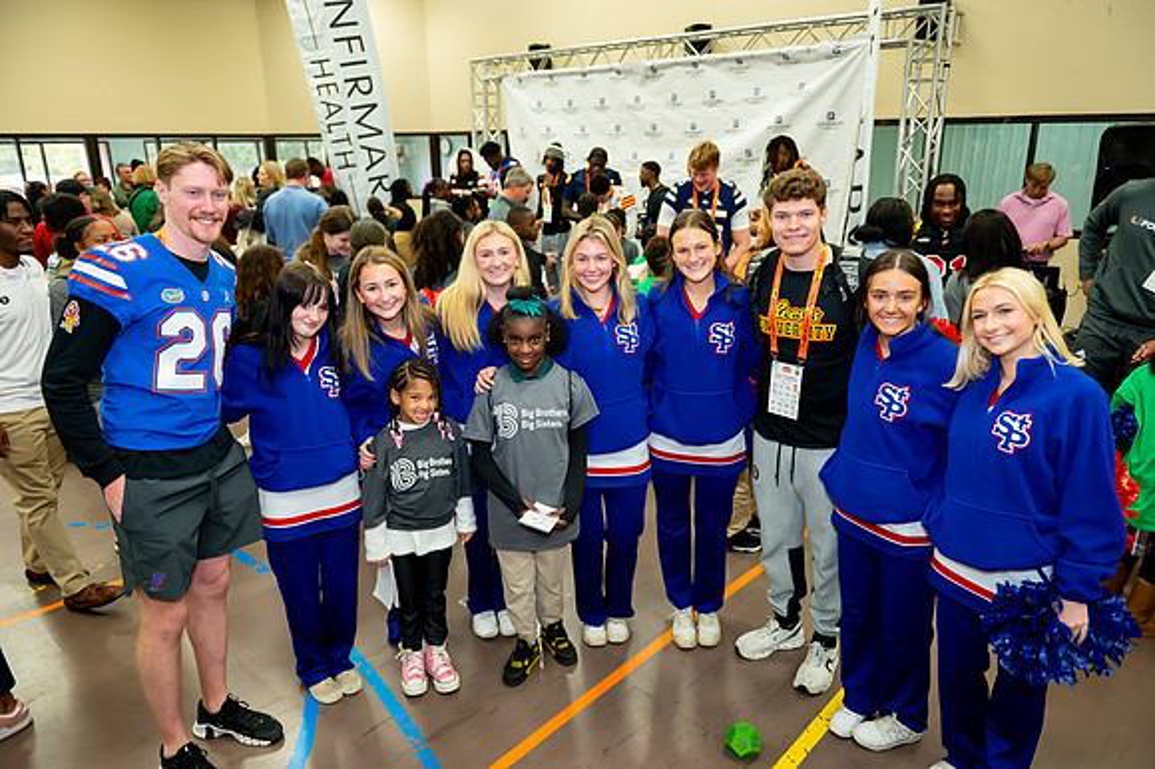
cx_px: 578
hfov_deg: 73.8
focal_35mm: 24
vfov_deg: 53.1
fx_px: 770
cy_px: 384
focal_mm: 24
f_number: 2.8
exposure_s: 1/200
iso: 1600
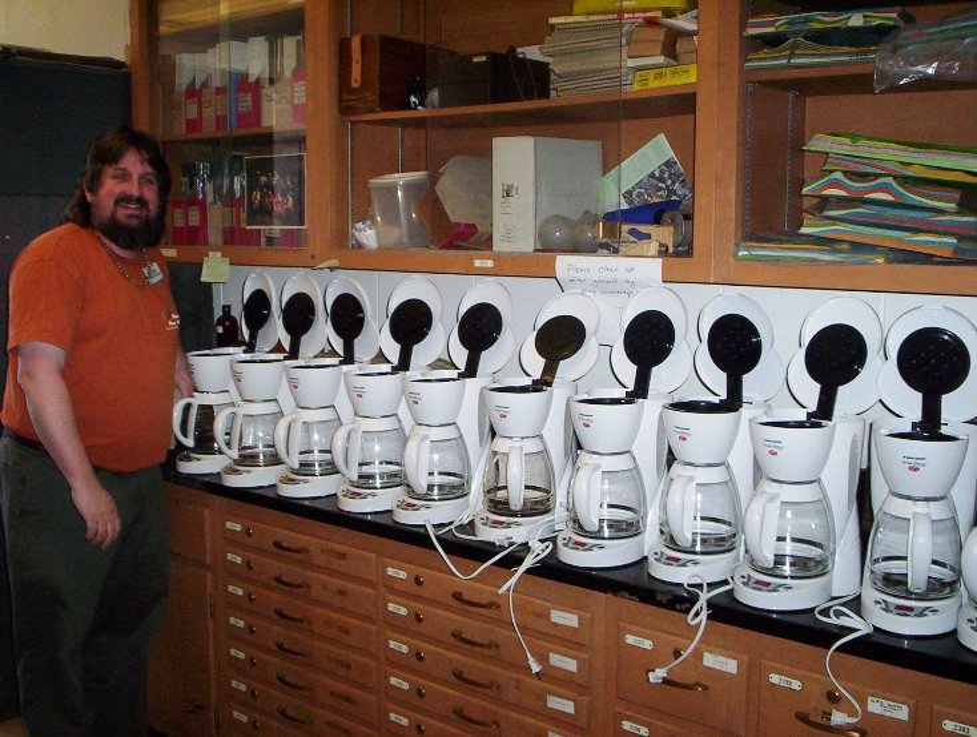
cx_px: 488
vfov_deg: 37.9
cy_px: 368
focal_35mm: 38
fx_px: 1075
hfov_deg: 48.9
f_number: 4.5
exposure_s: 1/60
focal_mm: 4.99
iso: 140
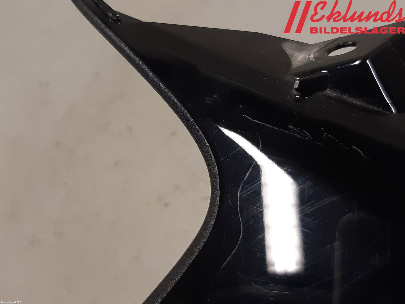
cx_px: 202
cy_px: 152
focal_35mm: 26
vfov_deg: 53.1
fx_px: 304
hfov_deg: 67.3
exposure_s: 1/50
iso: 100
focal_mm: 3.93
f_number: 1.7
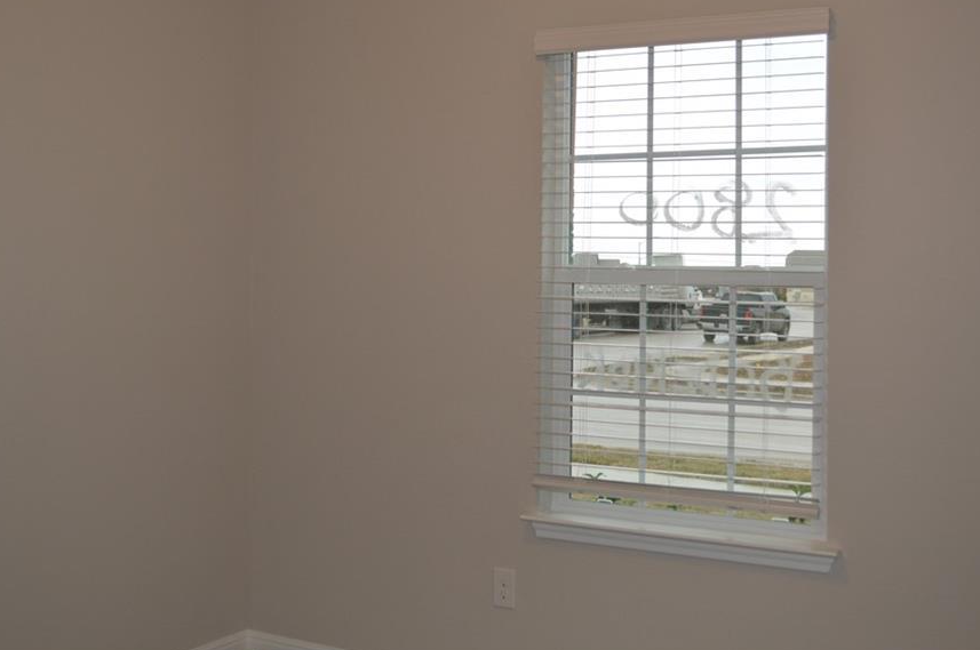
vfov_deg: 31.0
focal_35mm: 43
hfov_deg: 45.5
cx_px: 481
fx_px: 1169
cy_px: 268
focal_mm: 24
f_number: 4
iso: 400
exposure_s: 1/60
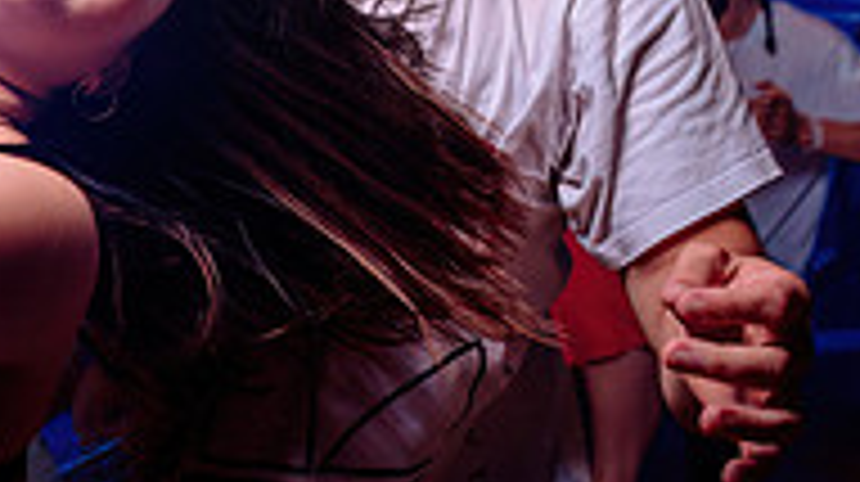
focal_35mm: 83
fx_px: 1891
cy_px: 148
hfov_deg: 25.5
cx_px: 298
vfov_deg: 14.5
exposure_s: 1/60
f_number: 2.8
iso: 800
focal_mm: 24
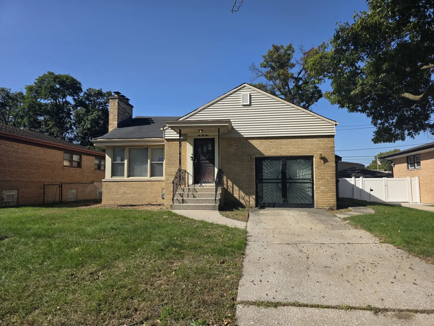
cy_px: 163
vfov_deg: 58.9
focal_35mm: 23
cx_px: 217
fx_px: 288
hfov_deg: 73.9
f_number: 1.7
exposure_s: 1/6150
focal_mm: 6.3
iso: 80
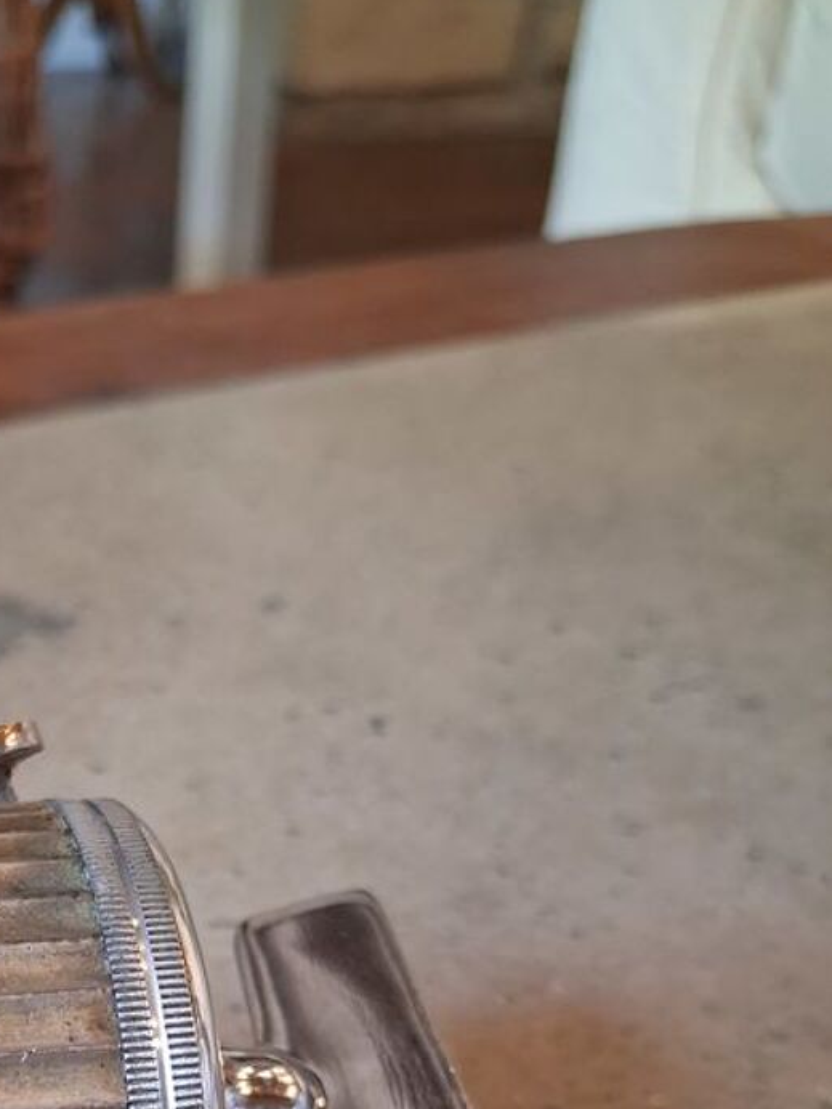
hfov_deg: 26.8
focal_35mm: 52
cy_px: 1049
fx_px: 1666
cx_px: 37
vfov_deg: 34.3
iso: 400
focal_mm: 4
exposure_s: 1/30
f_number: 1.8
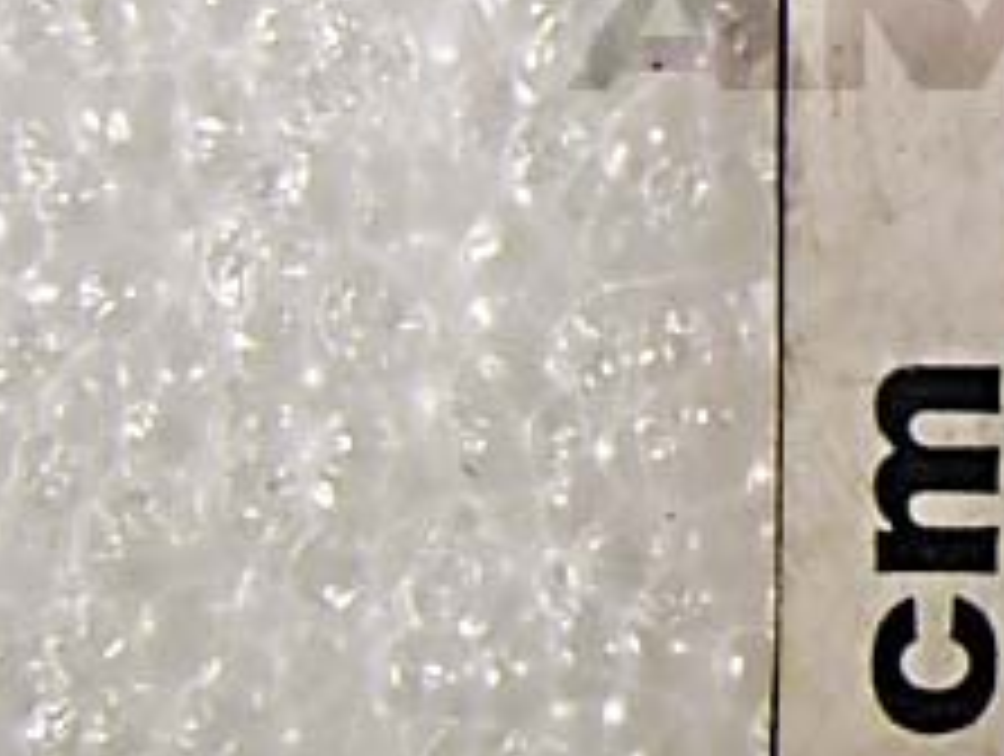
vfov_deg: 13.9
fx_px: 3079
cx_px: 1432
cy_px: 117
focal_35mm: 106
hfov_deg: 17.0
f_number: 4.7
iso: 320
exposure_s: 1/160
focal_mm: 6.64
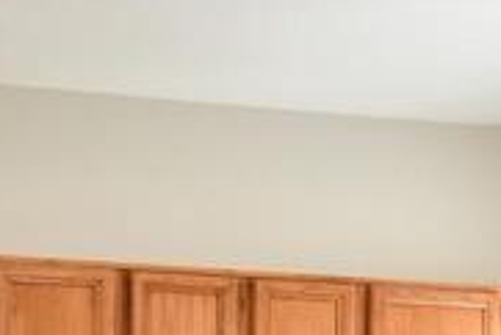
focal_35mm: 102
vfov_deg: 11.9
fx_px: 1421
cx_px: 238
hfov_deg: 20.0
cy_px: 691
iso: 320
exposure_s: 1/60
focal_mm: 12
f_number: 4
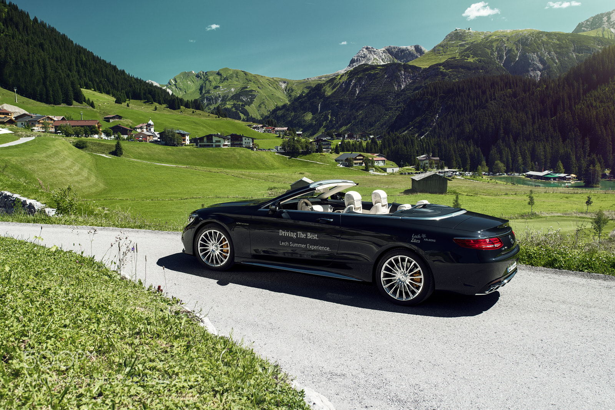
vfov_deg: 37.9
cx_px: 308
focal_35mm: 35
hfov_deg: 54.4
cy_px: 205
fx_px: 598
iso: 100
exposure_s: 1/50
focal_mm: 35
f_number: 8
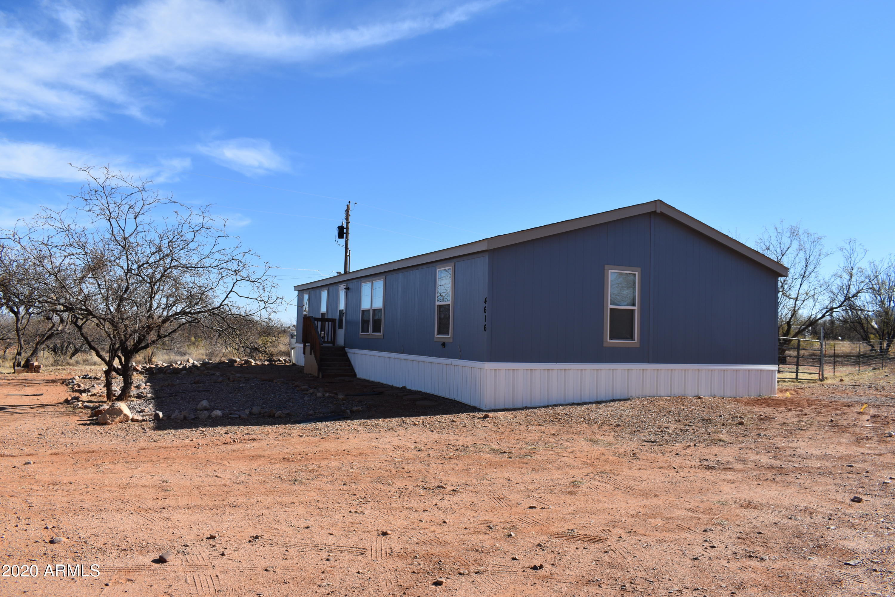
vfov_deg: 47.9
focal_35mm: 27
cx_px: 448
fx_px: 671
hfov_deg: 67.4
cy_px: 298
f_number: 9
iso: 100
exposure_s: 1/320
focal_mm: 18
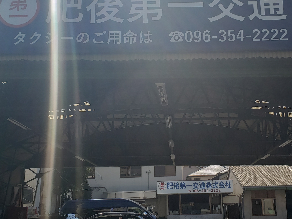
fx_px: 413
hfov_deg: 38.8
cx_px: 171
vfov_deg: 29.7
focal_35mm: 49
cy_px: 101
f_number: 2.4
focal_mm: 4.3
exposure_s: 1/2089
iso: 50
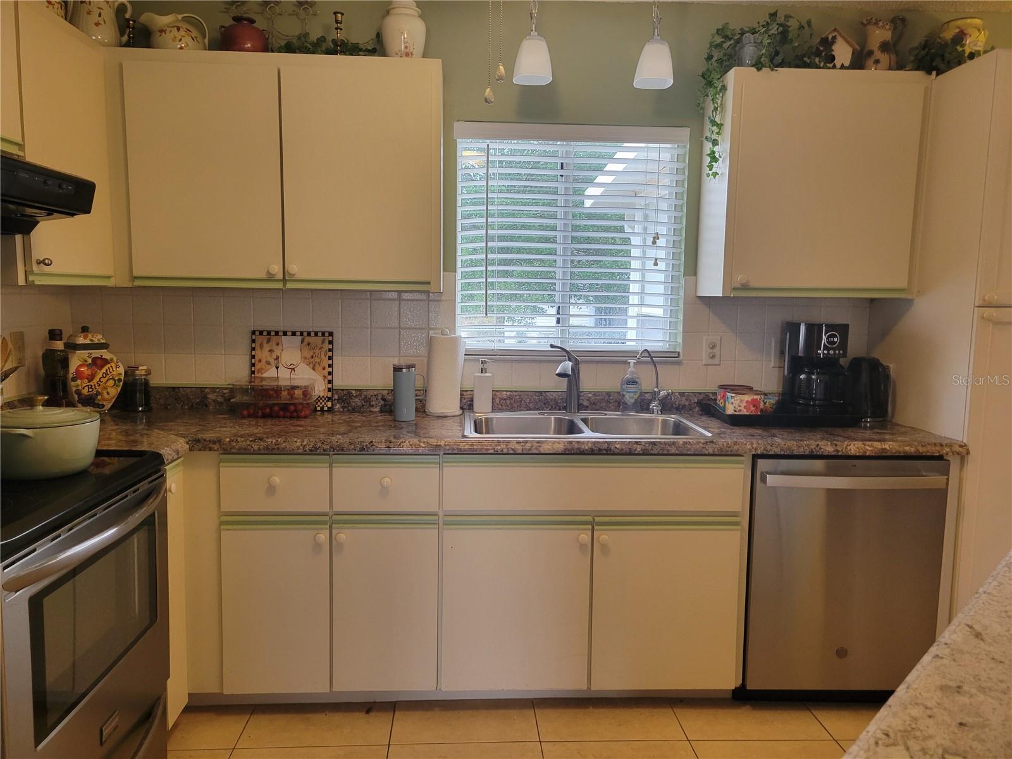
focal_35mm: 26
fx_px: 760
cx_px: 506
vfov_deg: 53.1
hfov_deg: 67.3
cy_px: 380
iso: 250
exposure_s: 1/120
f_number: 1.8
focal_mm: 5.4
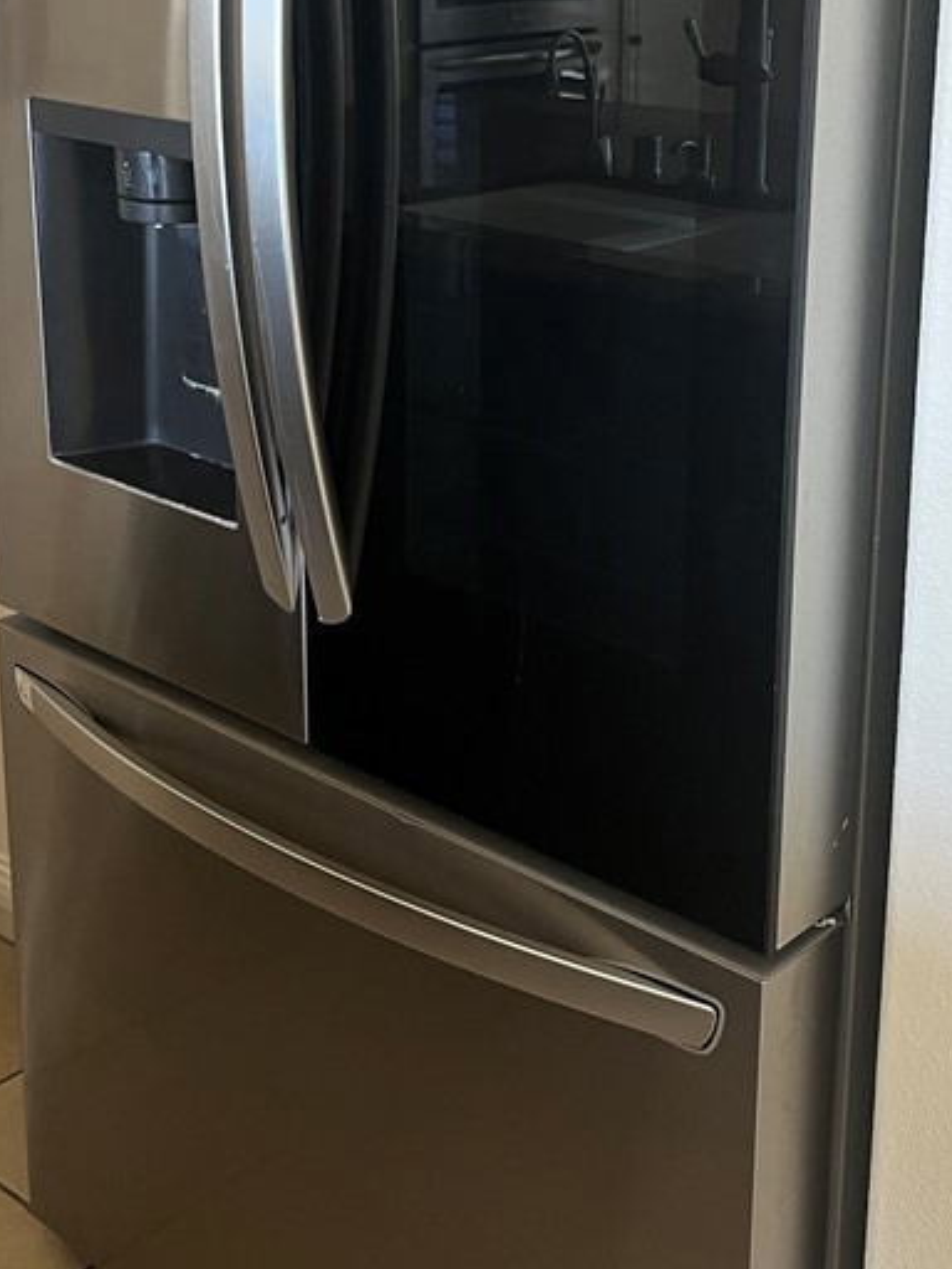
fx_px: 1907
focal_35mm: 52
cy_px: 337
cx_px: 583
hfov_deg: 28.0
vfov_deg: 36.1
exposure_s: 1/60
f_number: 1.6
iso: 160
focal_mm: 5.1
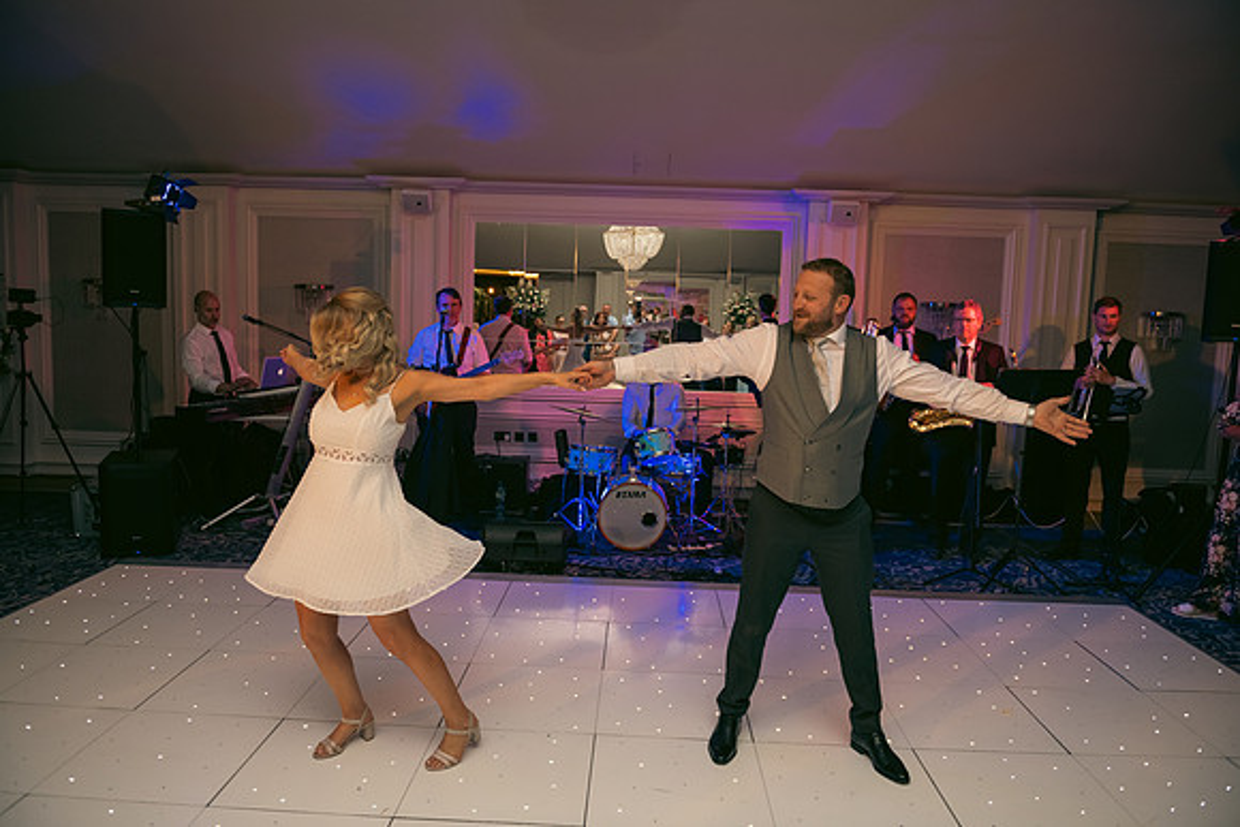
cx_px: 620
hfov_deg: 73.7
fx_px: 827
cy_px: 414
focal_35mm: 24
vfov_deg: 53.2
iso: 640
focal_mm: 24
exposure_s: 1/160
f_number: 3.5
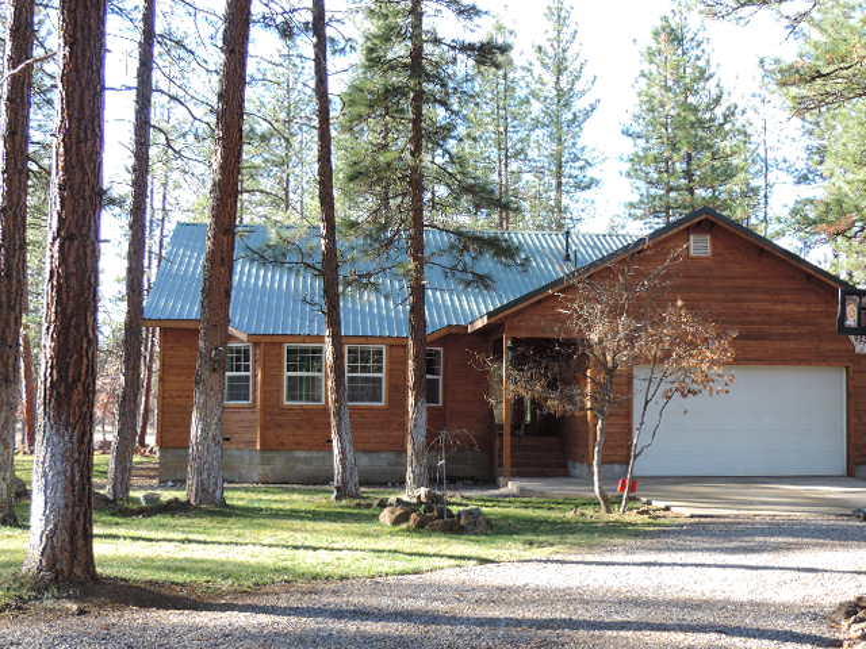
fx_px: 1176
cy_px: 324
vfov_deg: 30.9
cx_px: 433
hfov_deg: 40.4
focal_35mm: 47
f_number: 3.5
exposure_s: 1/60
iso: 80
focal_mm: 8.3
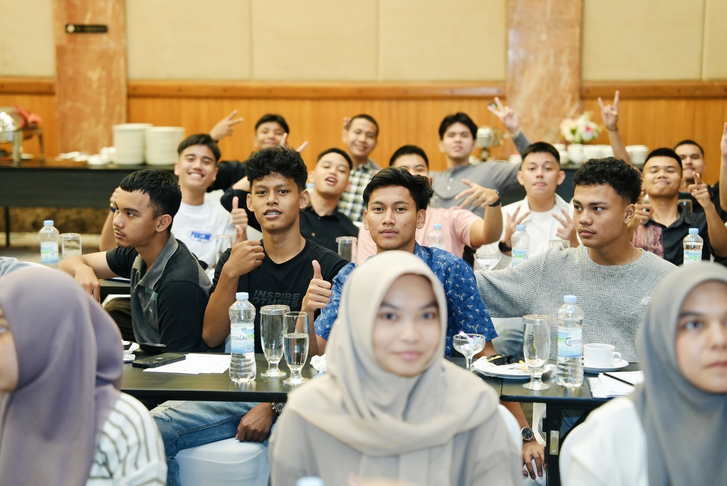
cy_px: 243
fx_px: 1414
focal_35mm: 70
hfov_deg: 28.8
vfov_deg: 19.5
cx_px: 364
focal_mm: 70
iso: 2500
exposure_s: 1/125
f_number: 2.8
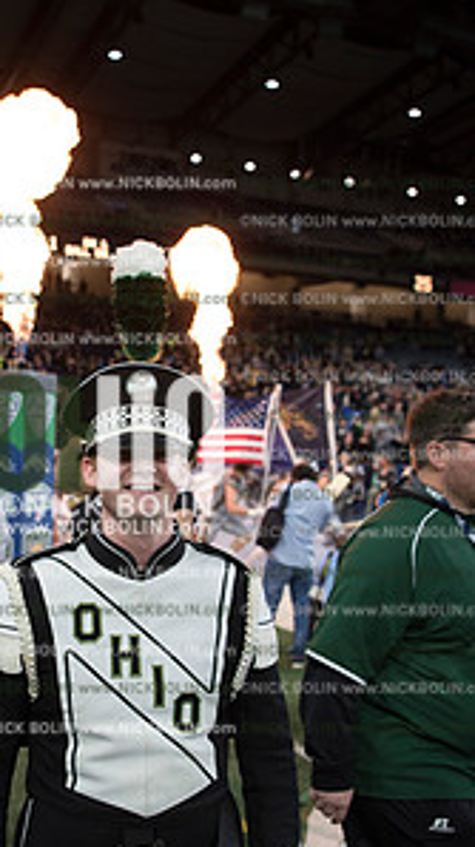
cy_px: 455
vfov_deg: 52.8
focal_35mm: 38
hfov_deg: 30.5
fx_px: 853
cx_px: 105
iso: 1250
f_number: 2.8
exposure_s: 1/1250
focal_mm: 24
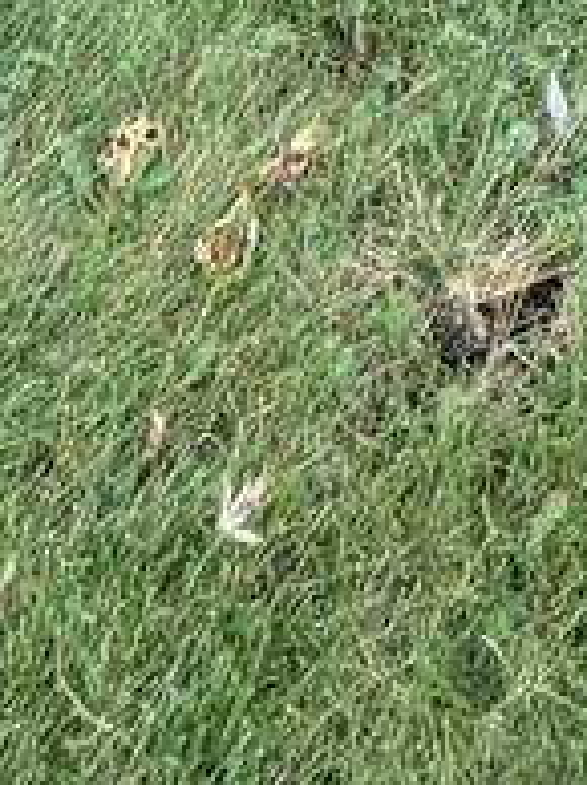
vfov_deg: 12.7
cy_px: -1388
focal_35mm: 78
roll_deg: +0.2
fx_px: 1767
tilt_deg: -3.0
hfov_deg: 15.6
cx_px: 1113
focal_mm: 2.22
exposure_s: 1/121
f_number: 2.2
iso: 64
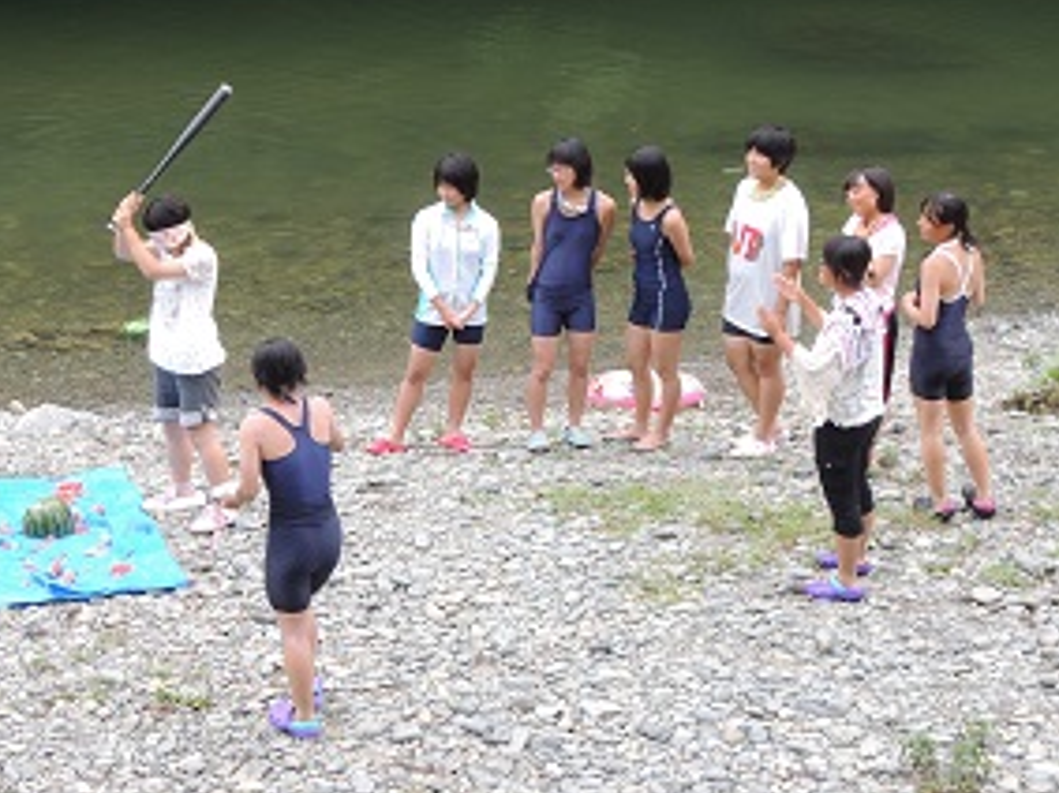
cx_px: 436
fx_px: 3089
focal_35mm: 101
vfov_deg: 14.6
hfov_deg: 19.4
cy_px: 292
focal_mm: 11.1
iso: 140
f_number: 4.2
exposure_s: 1/60
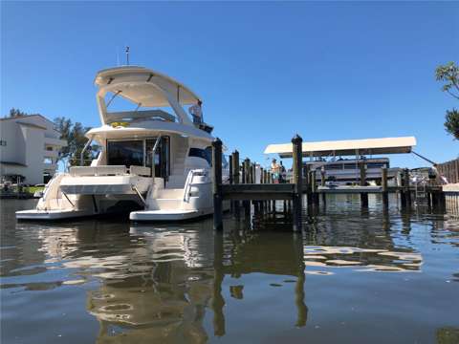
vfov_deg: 49.7
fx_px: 371
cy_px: 172
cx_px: 230
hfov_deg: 63.4
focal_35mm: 28
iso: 20
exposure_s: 1/1799
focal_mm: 3.99
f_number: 1.8
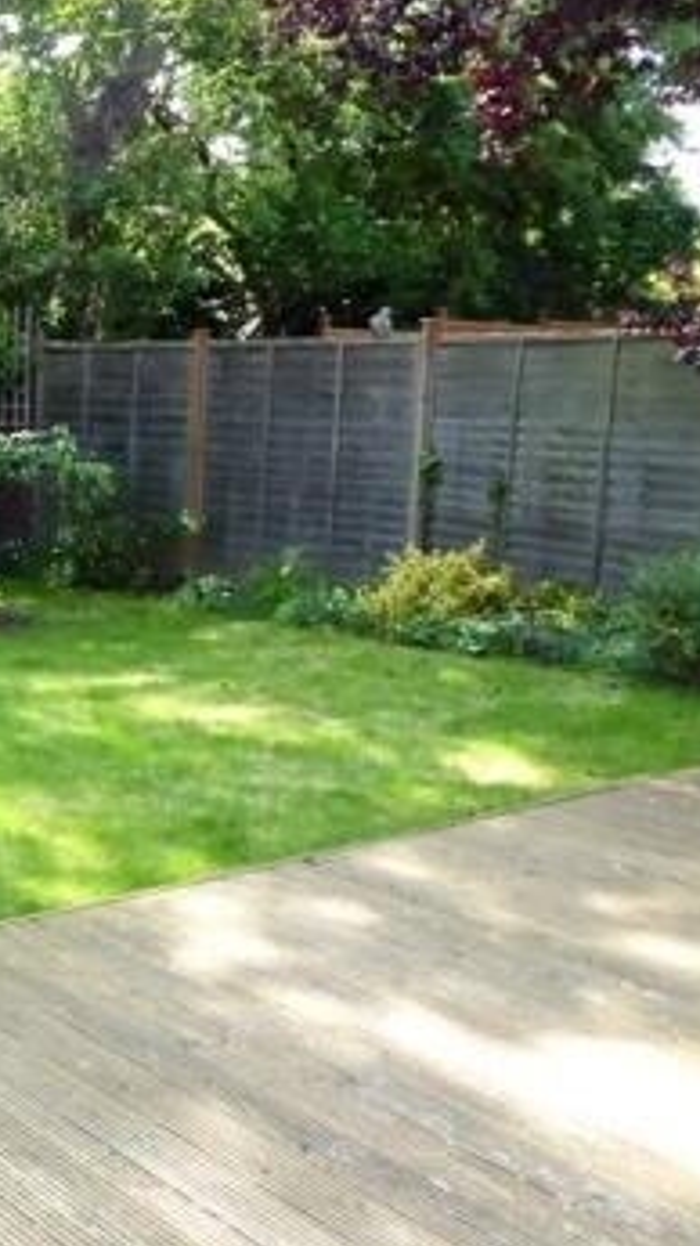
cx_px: -290
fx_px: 1518
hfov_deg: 22.3
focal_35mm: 46
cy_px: 518
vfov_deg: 44.4
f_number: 3.3
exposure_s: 1/250
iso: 250
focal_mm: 4.3
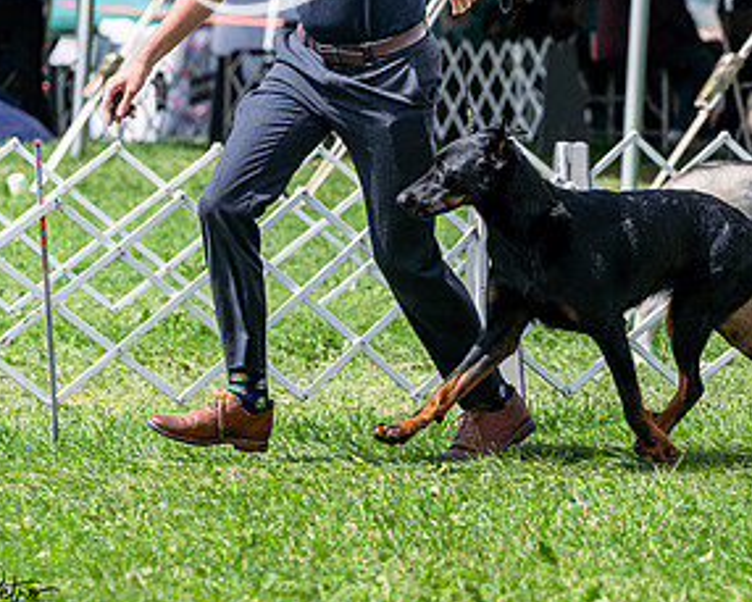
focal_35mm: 341
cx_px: 614
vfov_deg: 4.5
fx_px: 7592
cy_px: 71
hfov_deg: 5.7
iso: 100
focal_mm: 154
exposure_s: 1/1000
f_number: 5
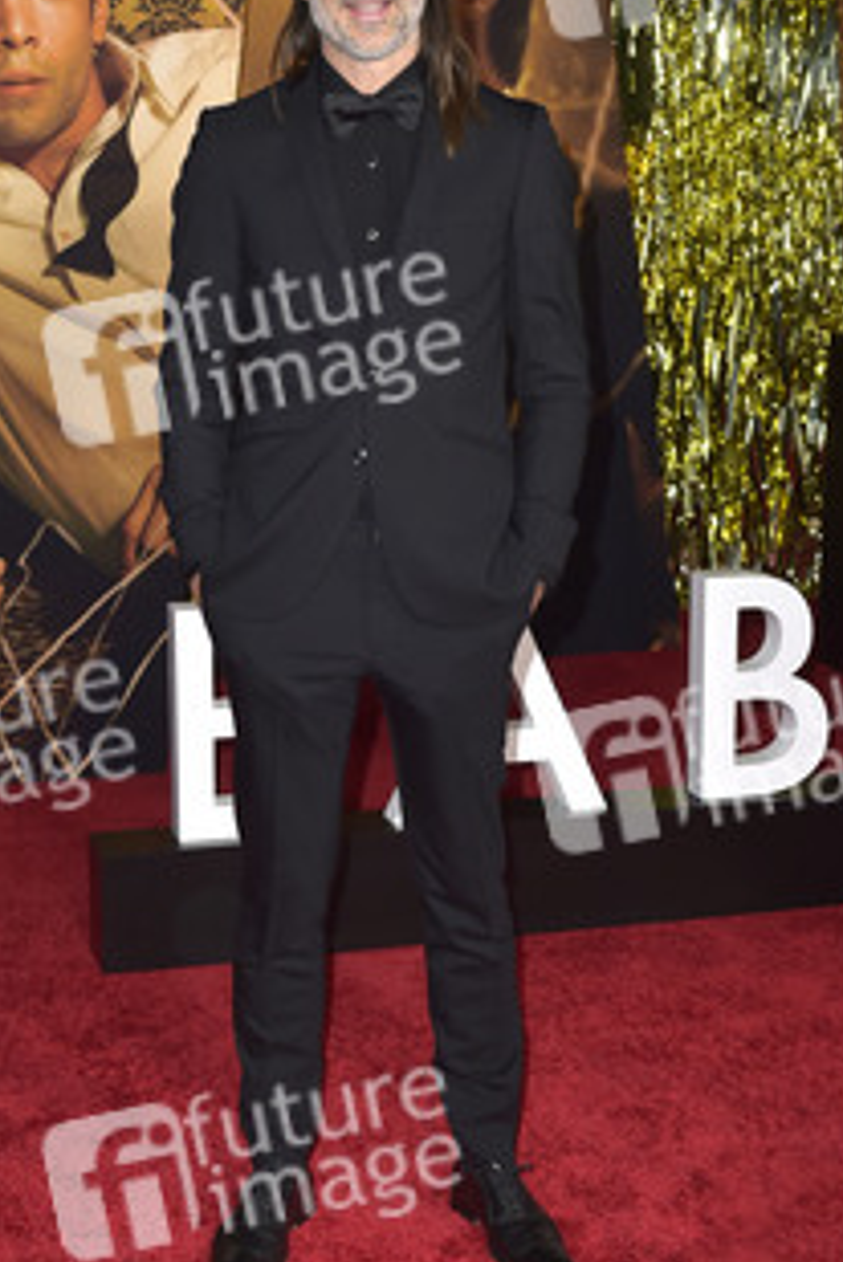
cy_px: 554
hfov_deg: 21.9
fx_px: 2175
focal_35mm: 62
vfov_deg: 32.3
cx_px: 373
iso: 1000
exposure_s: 1/250
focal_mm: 48
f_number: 6.3
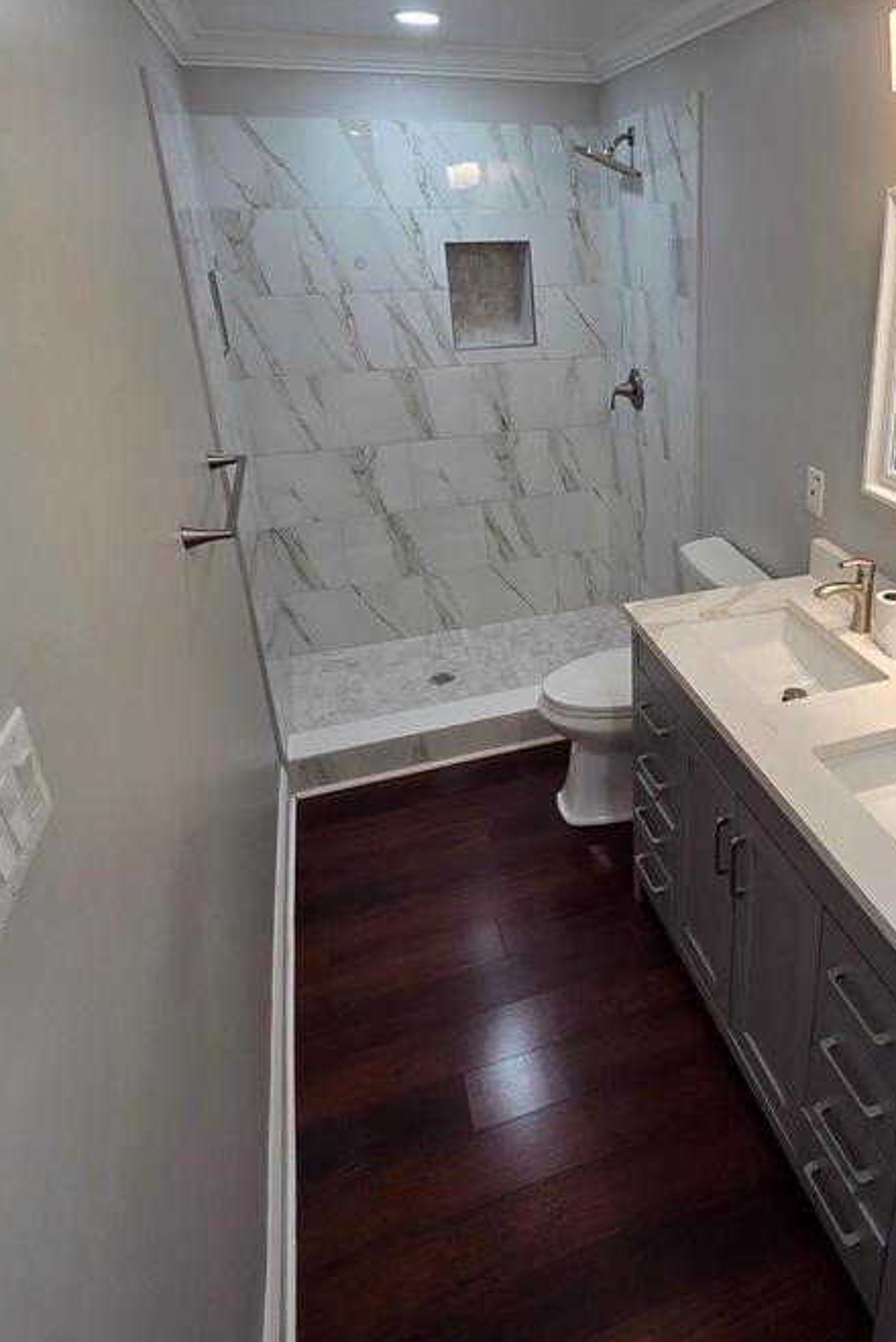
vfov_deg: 80.7
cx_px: 664
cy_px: 576
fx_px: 783
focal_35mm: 21
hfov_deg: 56.8
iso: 125
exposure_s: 1/120
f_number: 2.2
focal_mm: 2.2
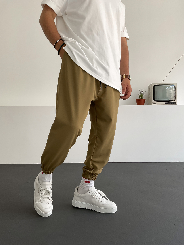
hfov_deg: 48.2
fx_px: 206
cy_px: 122
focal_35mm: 29
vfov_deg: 61.7
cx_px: 92
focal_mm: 3
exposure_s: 1/120
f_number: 1.8
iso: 32
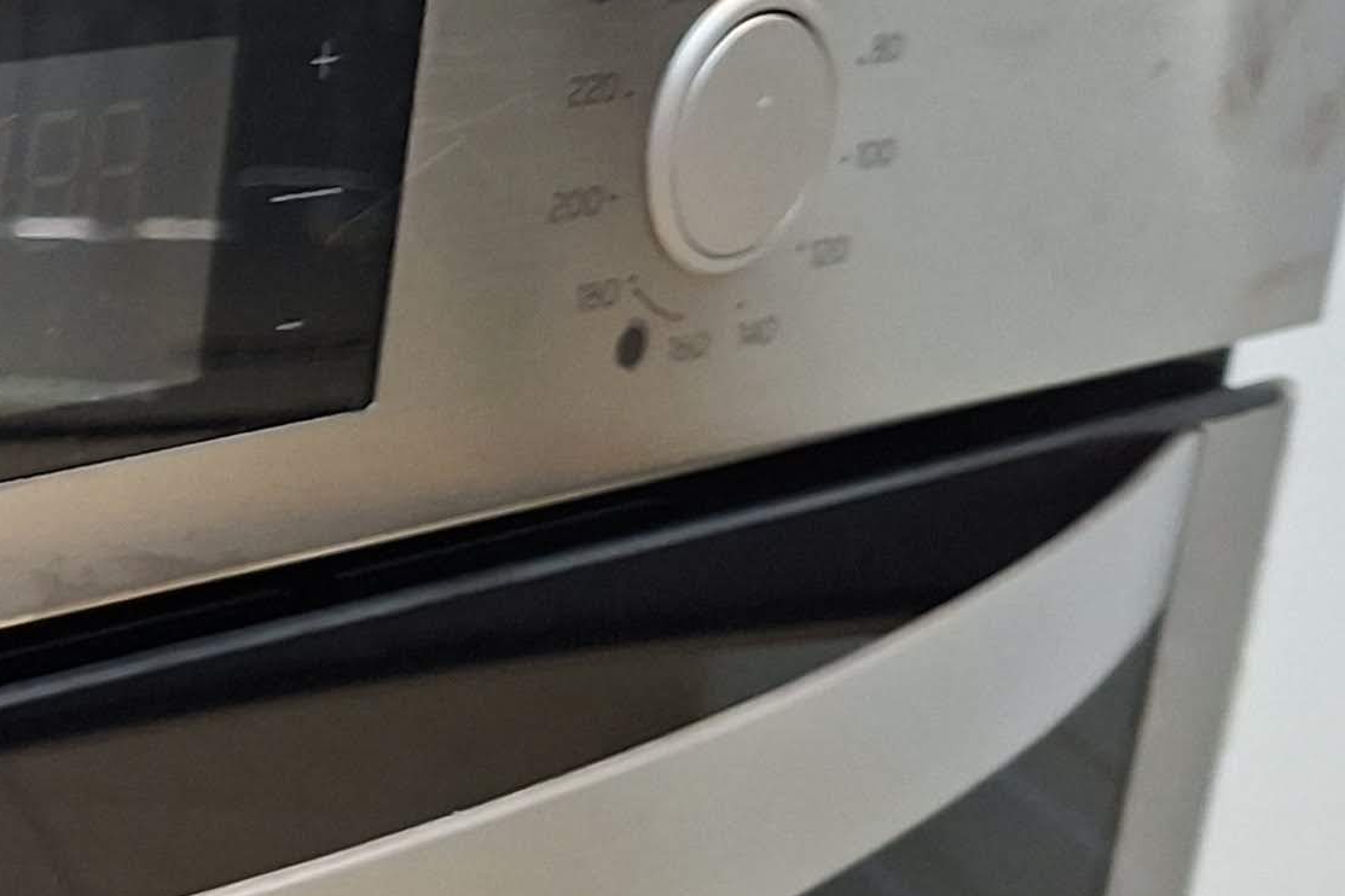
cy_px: 362
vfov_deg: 15.9
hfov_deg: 19.2
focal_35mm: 86
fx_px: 3213
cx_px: -916
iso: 250
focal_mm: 5.54
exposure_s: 1/50
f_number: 1.8
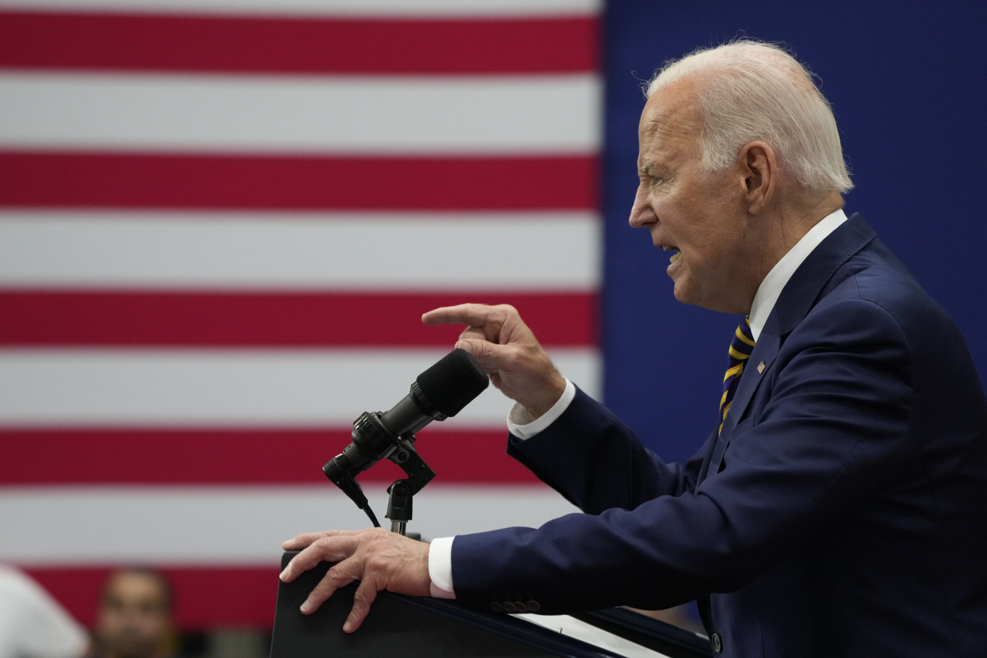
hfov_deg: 8.8
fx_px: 6443
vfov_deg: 5.8
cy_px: 329
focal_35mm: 235
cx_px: 494
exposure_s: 1/320
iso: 5000
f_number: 5.6
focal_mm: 235
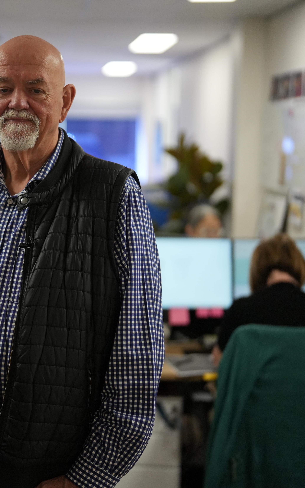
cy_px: 244
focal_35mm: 77
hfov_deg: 16.5
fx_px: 1024
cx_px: -14
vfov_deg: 26.8
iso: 2000
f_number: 1.4
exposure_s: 1/2000
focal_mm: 50
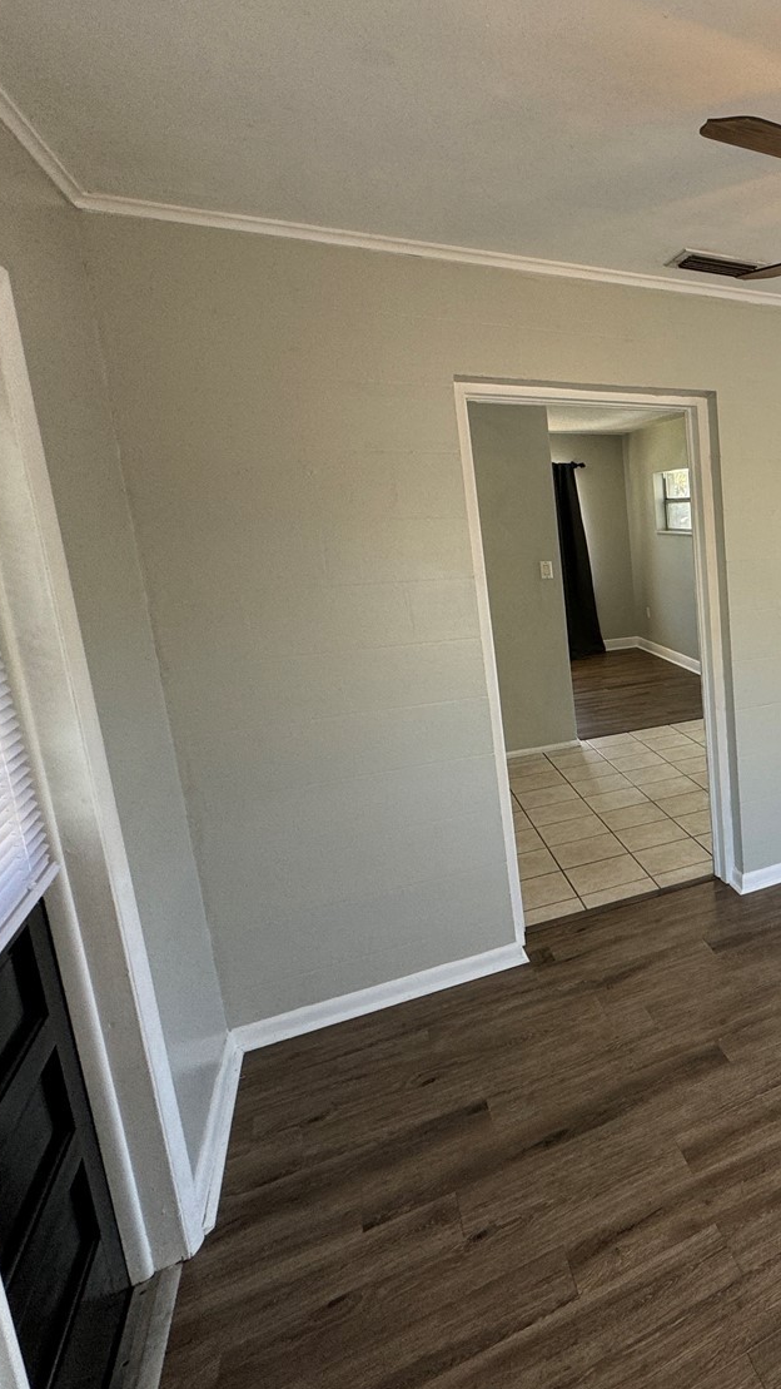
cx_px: 902
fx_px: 810
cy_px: 650
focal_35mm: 22
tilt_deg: -9.9
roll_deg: +1.3
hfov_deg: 39.6
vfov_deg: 81.1
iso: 80
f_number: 2.2
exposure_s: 1/99
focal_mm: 2.22
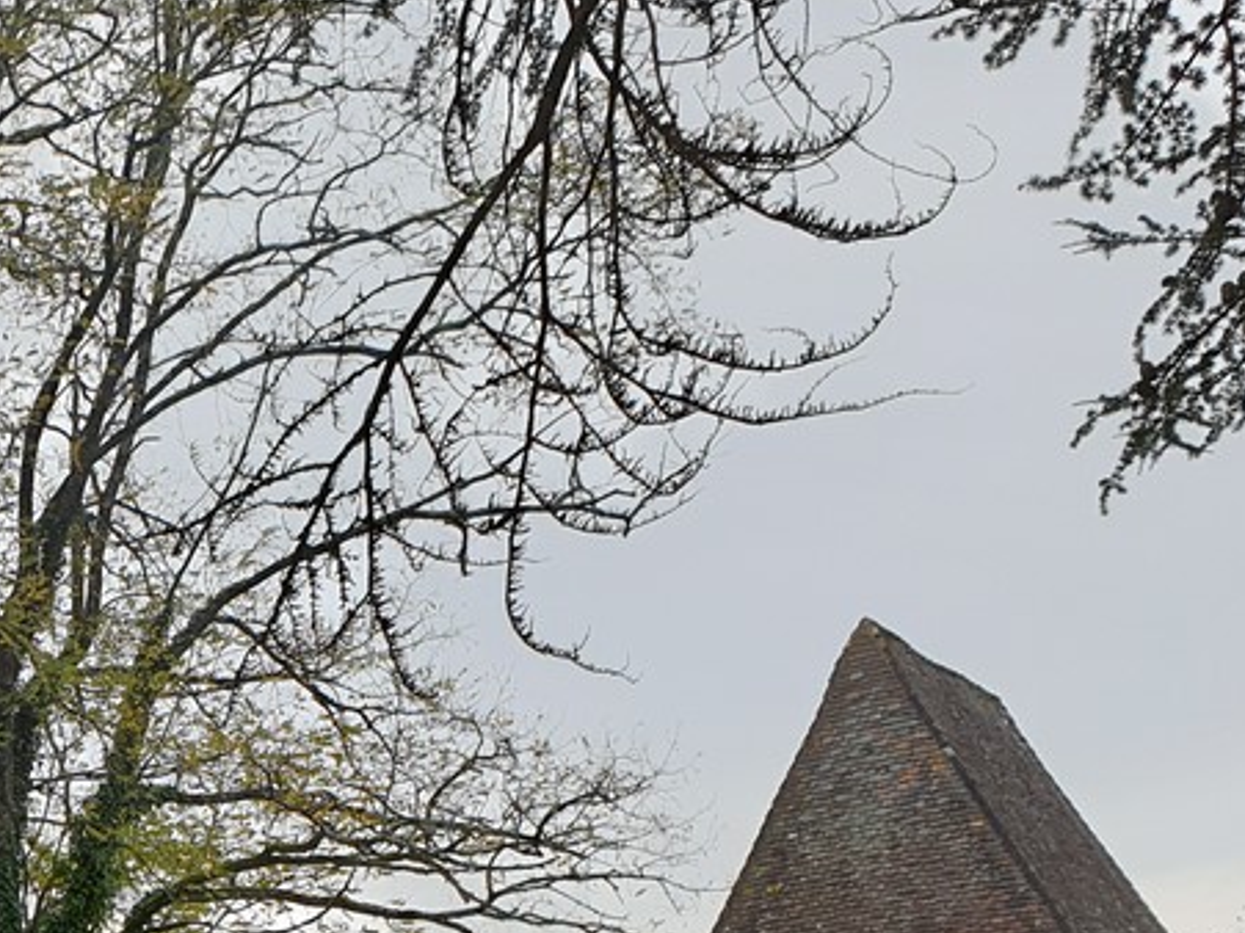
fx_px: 2984
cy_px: 1333
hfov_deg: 20.8
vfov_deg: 16.4
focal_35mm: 83
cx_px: -491
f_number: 2.4
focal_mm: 4.3
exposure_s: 1/421
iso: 50
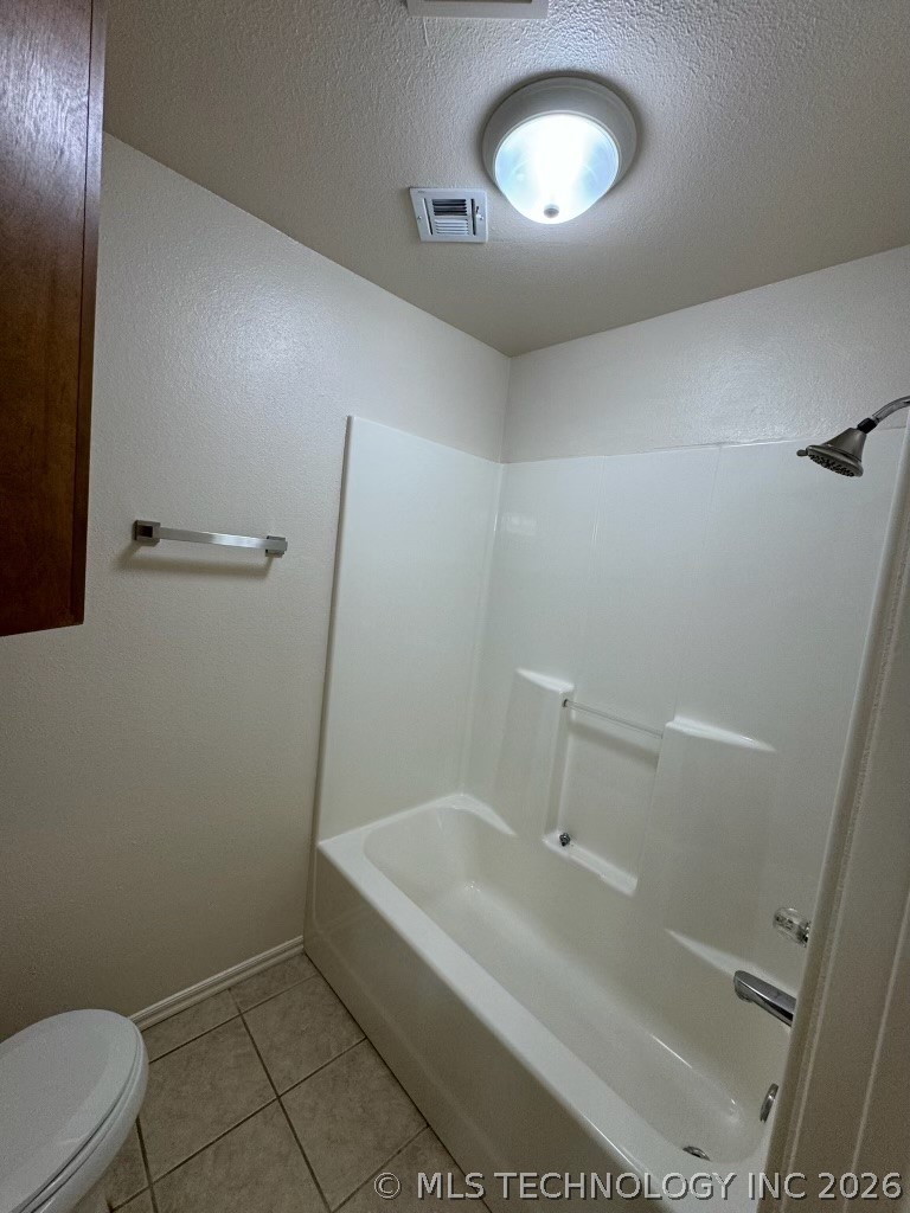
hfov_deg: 85.7
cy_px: 606
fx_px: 491
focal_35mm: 14
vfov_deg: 102.1
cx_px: 455
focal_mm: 2.22
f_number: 2.2
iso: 125
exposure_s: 1/120
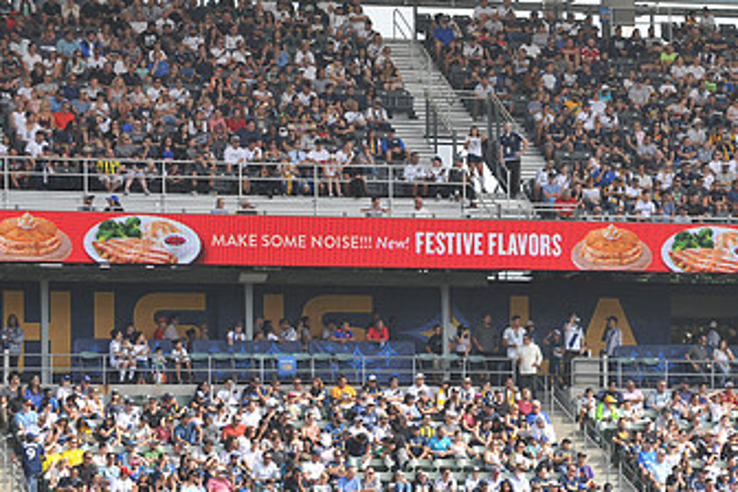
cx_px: 635
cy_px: 266
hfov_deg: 8.8
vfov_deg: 5.9
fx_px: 4776
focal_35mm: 233
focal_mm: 135
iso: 200
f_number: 8
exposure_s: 1/250
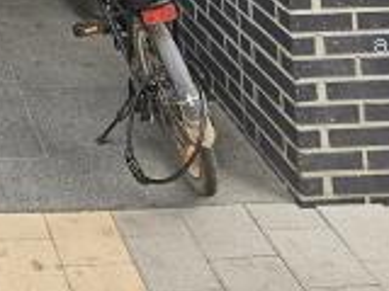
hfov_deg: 24.7
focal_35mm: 65
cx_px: -156
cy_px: -415
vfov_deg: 14.4
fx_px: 730
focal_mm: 2.2
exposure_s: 1/359
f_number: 2.2
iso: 50
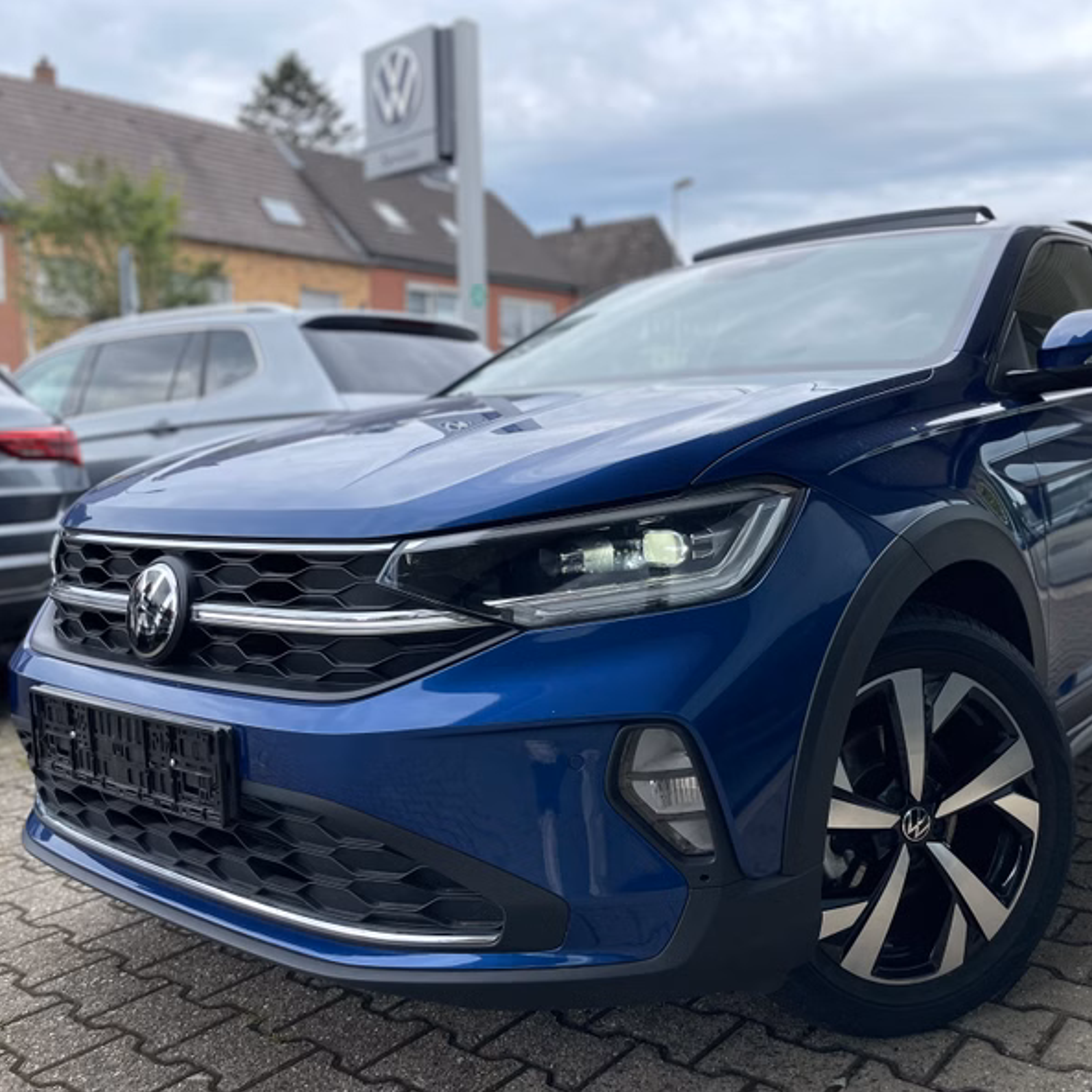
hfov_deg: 52.3
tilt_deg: -4.0
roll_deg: -0.3
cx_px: 630
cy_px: 541
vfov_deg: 52.5
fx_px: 1106
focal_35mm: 31
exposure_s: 1/1383
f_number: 1.6
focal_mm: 4.2
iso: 50
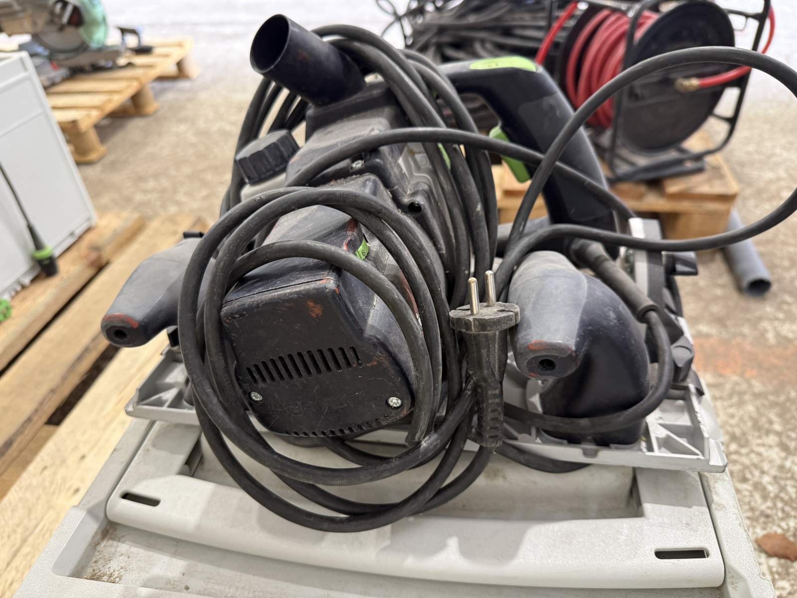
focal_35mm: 24
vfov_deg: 56.8
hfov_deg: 71.6
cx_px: 398
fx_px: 553
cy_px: 299
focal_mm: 6.76
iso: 250
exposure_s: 1/60
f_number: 1.78
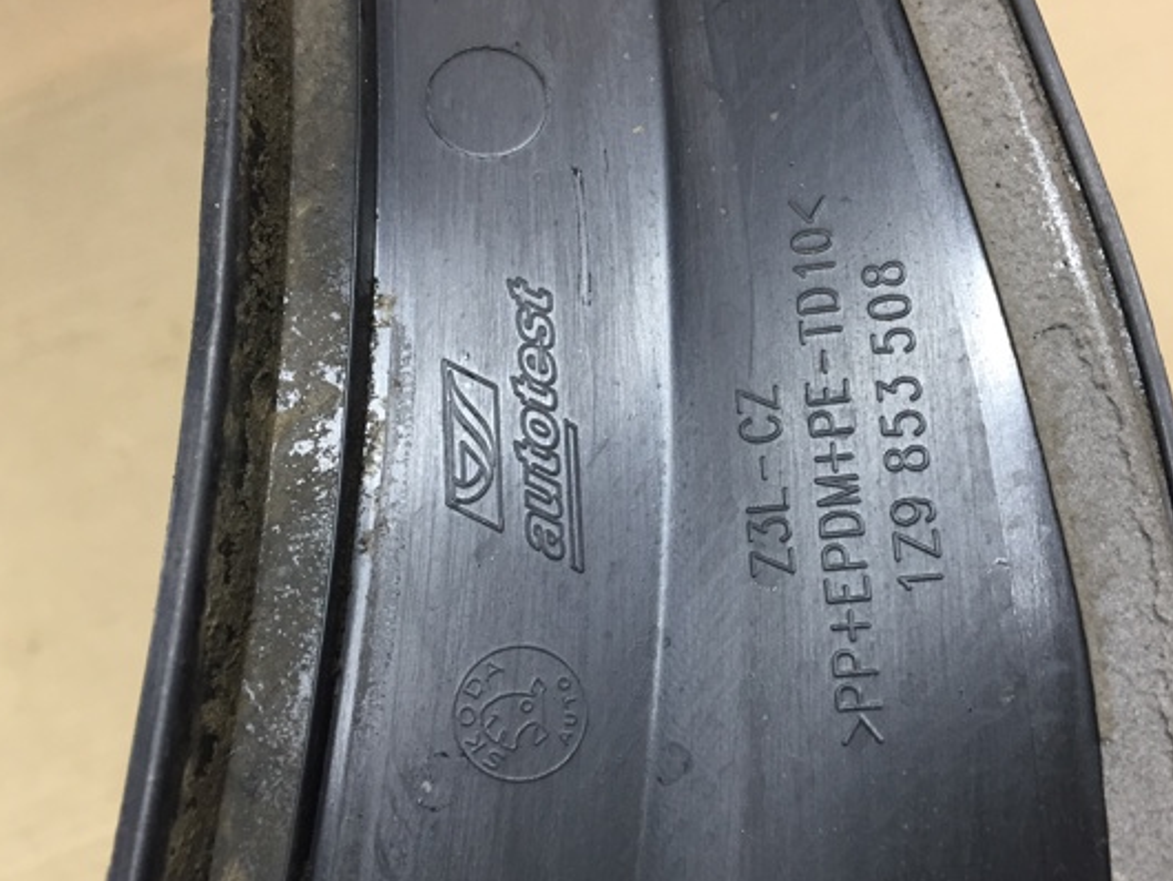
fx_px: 1187
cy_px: 474
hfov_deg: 52.4
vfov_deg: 40.7
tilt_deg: -55.2
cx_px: 682
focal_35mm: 35
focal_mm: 4.15
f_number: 2.2
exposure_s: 1/33
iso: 64
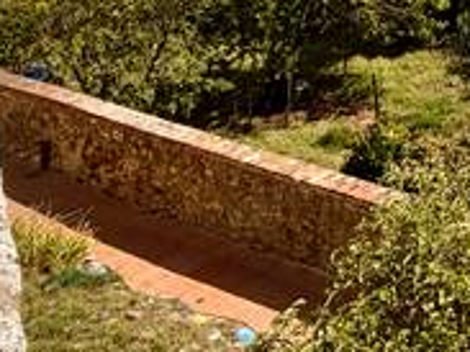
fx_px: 746
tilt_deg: +1.5
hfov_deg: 25.0
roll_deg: +0.6
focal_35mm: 55
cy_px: -252
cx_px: 735
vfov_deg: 20.3
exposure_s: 1/1901
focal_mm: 2.22
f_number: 2.2
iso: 20
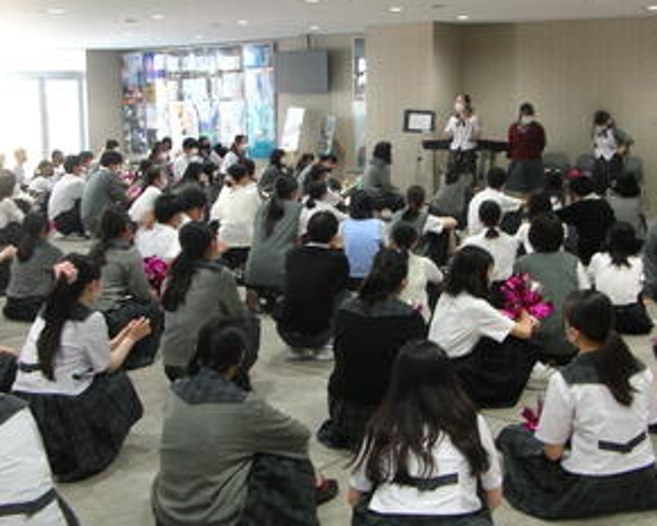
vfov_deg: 32.1
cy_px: 251
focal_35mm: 47
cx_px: 382
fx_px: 914
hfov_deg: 39.4
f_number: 2.8
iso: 58
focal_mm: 5.8
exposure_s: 1/5.5
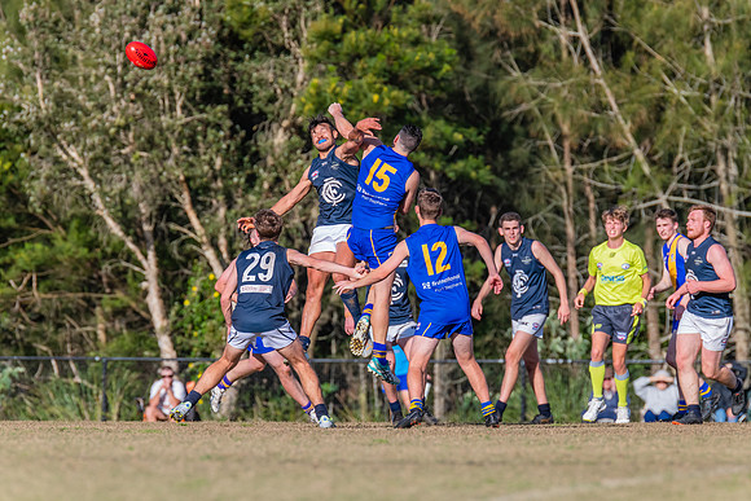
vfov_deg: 3.2
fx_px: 9102
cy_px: 250
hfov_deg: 4.7
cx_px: 376
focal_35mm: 436
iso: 800
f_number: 8
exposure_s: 1/2000
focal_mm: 420
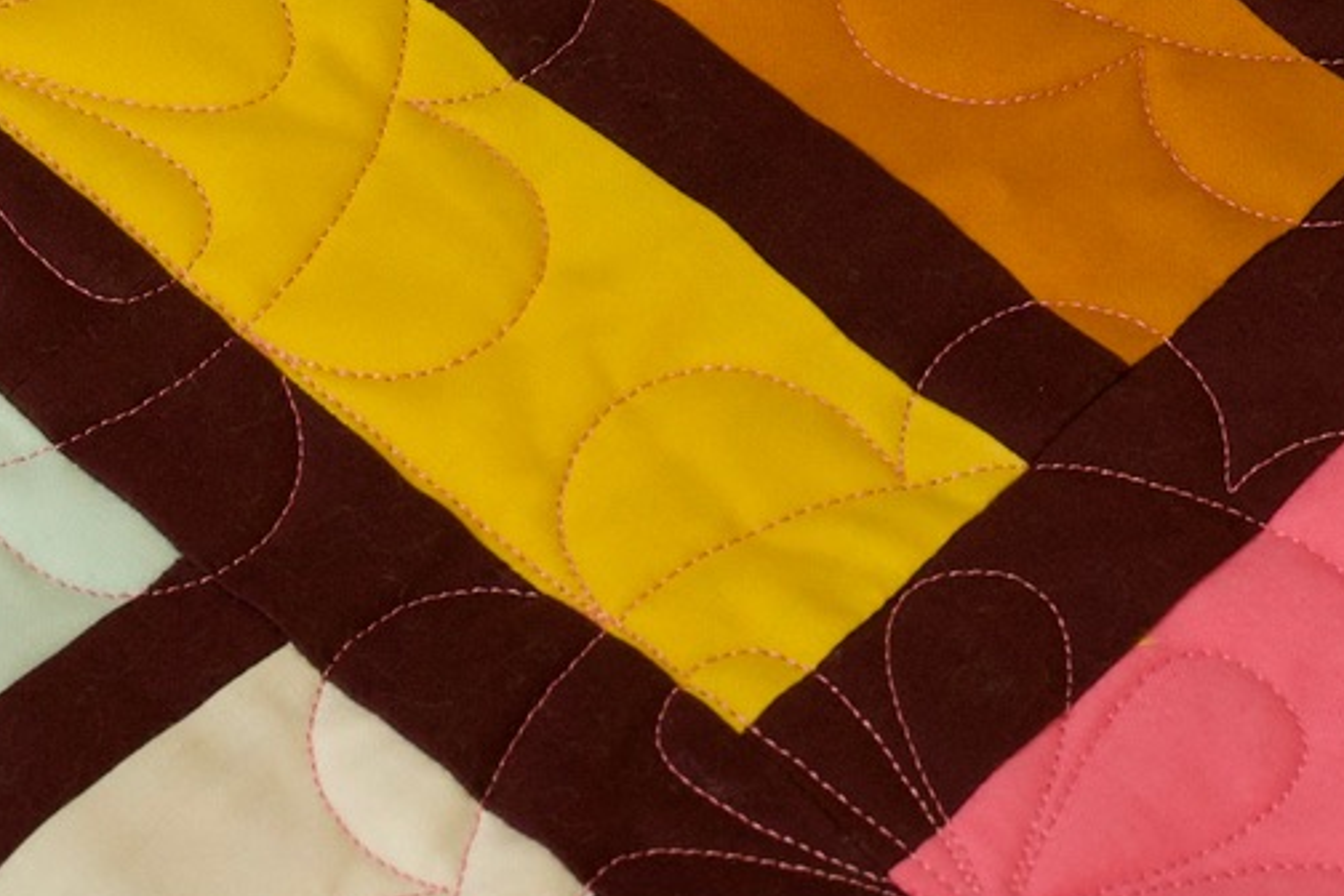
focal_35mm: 185
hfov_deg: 11.1
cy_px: -685
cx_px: 739
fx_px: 6917
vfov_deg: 7.2
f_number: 5.6
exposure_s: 1/40
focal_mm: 27
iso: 400
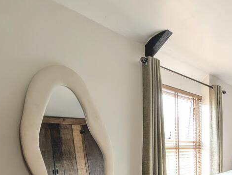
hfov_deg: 50.4
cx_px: 244
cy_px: 147
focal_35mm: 26
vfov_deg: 49.2
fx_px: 174
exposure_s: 1/100
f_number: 1.7
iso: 128
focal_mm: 2.02
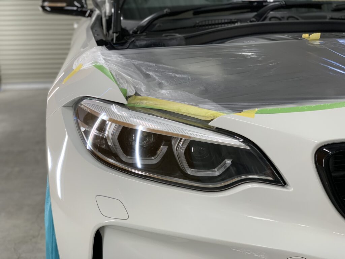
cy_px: 130
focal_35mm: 52
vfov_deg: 28.0
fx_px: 518
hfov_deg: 36.8
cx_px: 172
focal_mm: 6
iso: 100
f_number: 2.4
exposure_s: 1/100
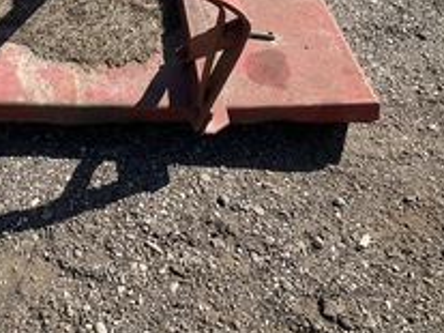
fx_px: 718
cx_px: 94
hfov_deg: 33.5
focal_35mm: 56
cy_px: 28
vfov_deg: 25.2
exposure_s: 1/978
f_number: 1.8
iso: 25
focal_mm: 3
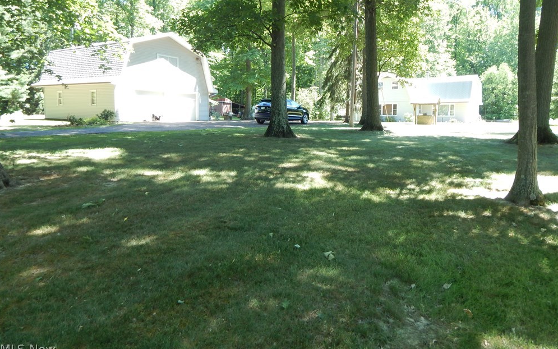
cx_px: 284
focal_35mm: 24
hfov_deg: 74.8
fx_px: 365
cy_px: 143
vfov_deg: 50.8
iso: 125
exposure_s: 1/100
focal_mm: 4
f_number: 3
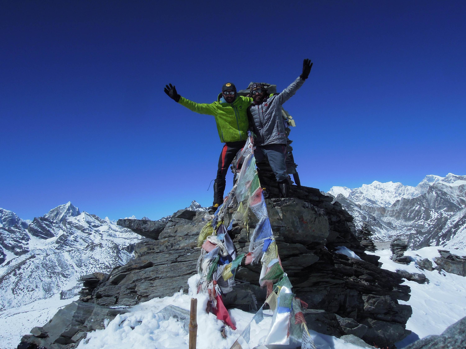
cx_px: 233
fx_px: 323
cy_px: 174
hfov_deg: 71.6
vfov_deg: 56.8
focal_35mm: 24
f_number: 8
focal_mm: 4.3
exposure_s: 1/1000
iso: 160
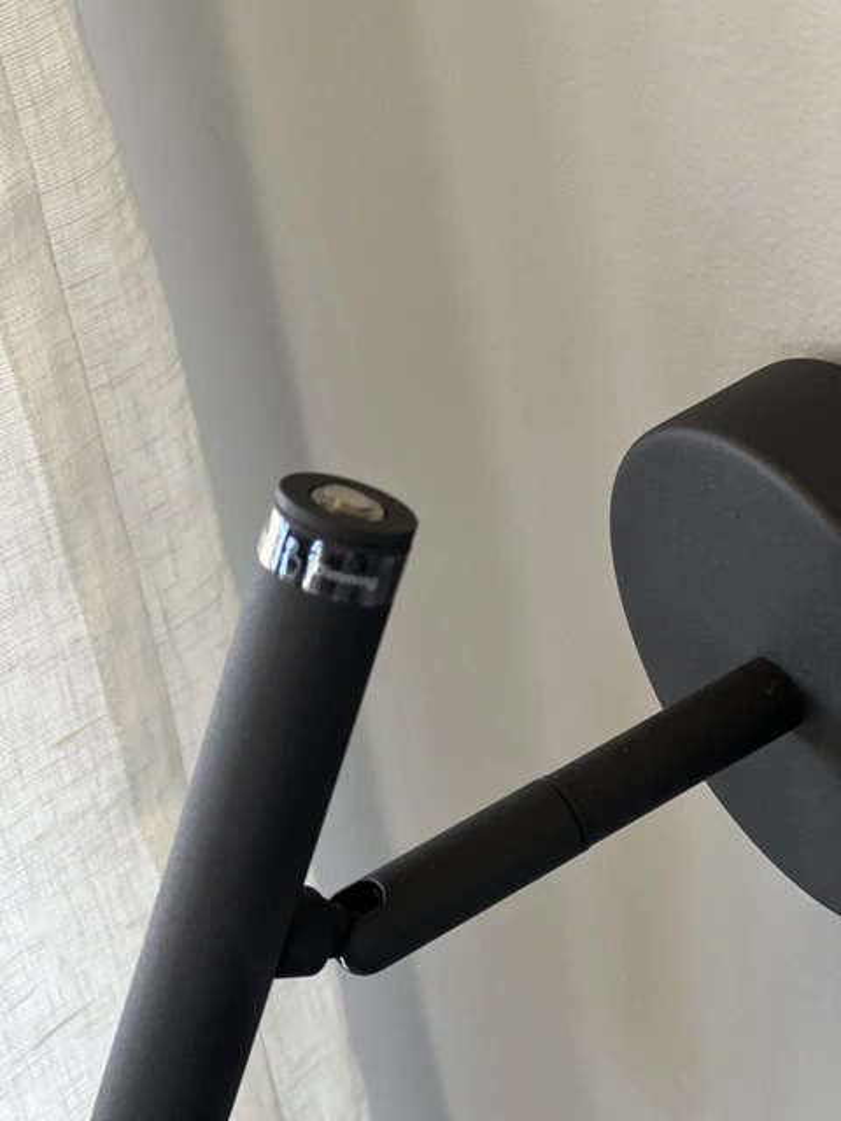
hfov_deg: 19.1
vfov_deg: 25.3
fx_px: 2494
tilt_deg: -30.8
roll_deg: +10.0
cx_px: 420
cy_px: 560
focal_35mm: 77
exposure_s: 1/40
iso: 200
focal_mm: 9
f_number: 2.8
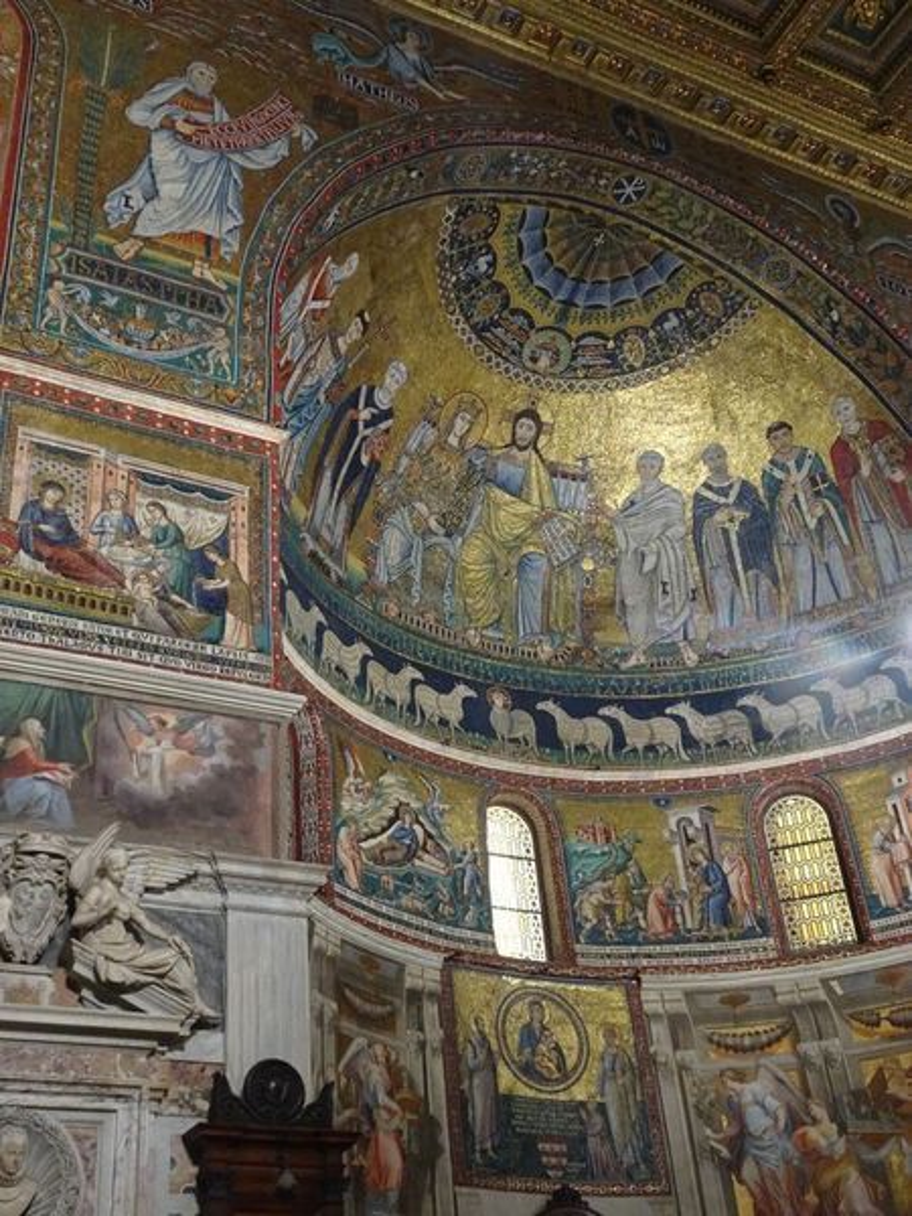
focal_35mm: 40
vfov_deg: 46.8
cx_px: 456
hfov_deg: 36.0
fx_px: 1405
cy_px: 608
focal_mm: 6.8
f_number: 4
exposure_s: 1/40
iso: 640
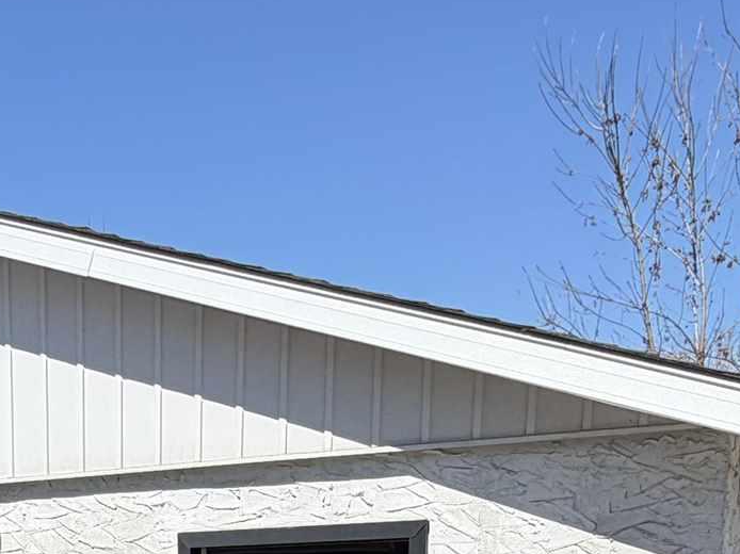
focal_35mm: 62
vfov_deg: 20.2
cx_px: 119
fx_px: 1325
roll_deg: +1.4
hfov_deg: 30.2
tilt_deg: -11.5
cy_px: 837
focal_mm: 2.22
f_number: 2.2
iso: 20
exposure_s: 1/970
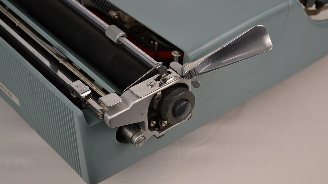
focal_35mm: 88
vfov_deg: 13.8
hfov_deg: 24.3
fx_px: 761
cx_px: 163
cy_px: 89
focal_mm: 55
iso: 250
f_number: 5.6
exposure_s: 1/125
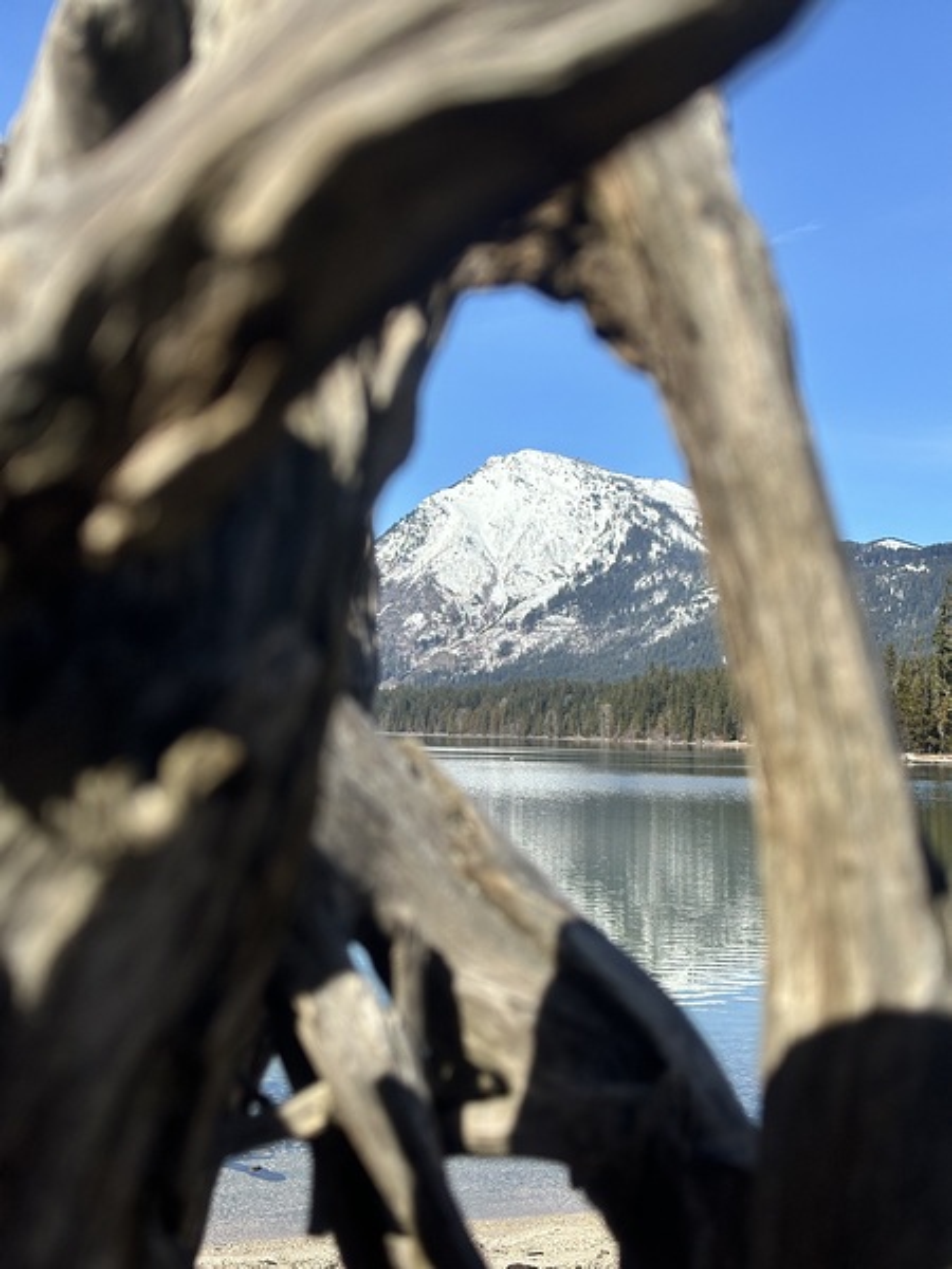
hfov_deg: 30.3
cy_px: 634
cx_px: 476
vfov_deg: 39.7
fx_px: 1760
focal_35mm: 48
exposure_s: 1/7634
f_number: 1.78
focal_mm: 6.86
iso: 64
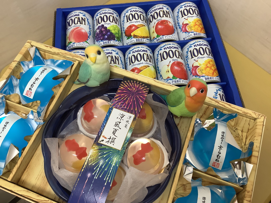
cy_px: 102
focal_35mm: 31
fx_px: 243
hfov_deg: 58.4
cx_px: 136
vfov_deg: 45.4
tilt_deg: -64.0
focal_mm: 3.3
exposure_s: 1/50
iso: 160
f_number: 2.4
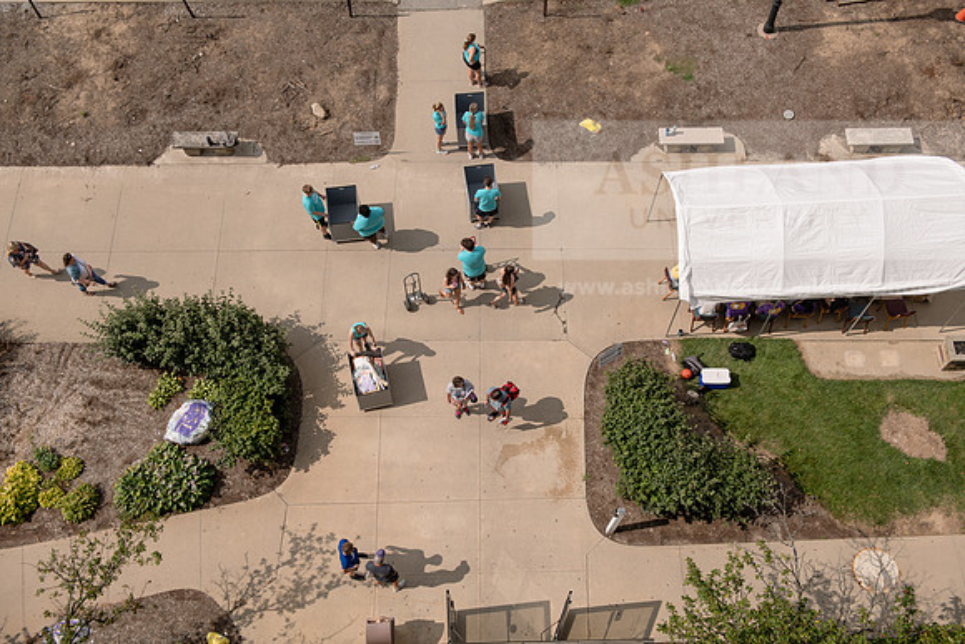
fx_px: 965
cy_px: 322
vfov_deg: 36.9
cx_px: 482
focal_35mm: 36
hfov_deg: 53.1
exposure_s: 1/640
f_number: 5
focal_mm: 36
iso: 64
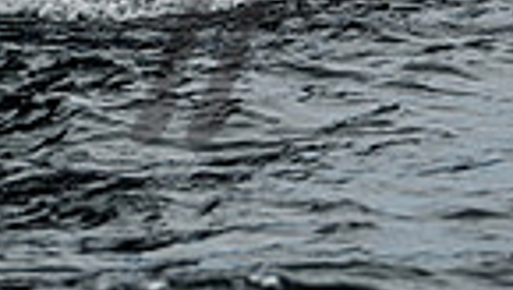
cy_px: -345
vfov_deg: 1.4
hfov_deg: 2.5
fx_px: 11972
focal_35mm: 879
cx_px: -25
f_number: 8
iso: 320
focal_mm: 210
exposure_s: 1/1600
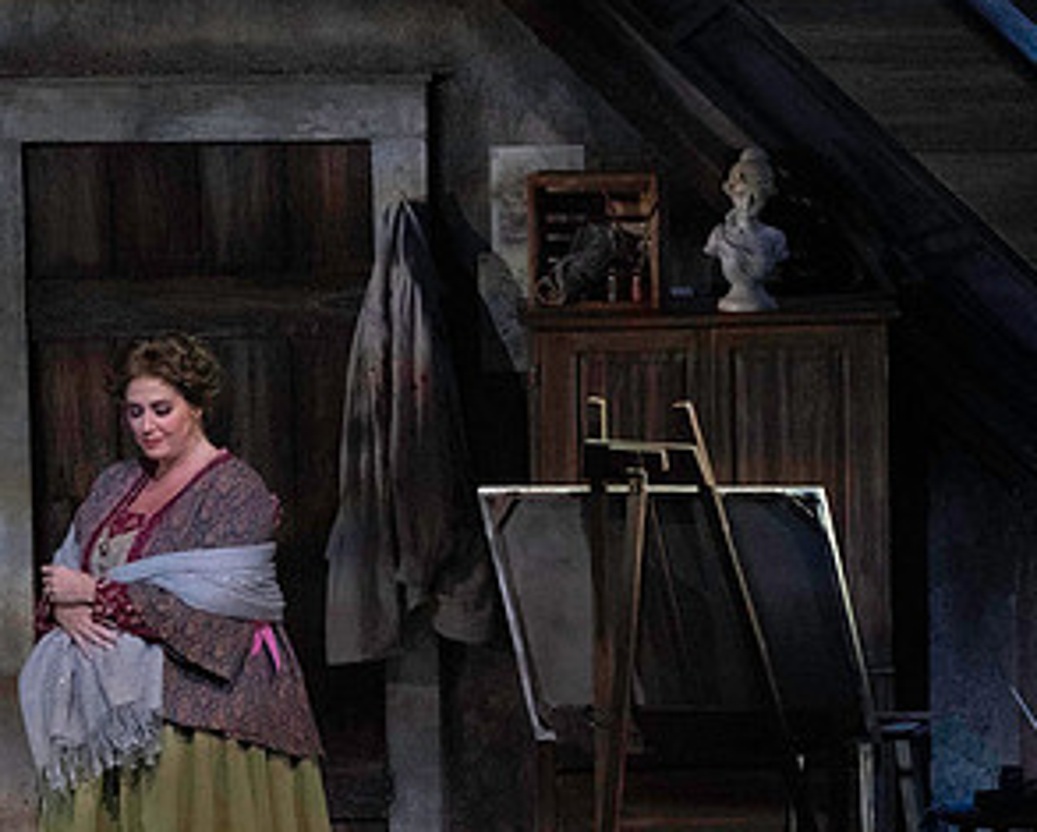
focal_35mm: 518
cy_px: 597
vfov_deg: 3.0
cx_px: 648
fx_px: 15914
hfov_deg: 3.7
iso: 16000
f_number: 11
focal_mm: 279
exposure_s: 1/320
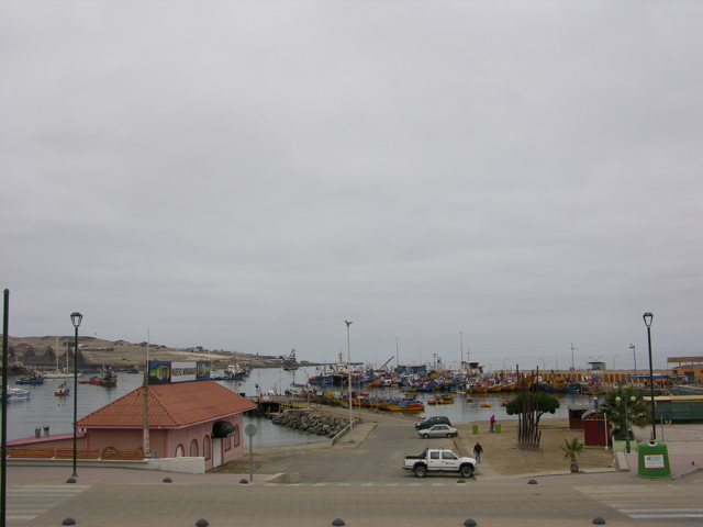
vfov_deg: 40.7
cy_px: 264
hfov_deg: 52.6
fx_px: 711
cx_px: 352
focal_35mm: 35
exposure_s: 1/164
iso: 50
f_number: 5.6
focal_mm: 8.9
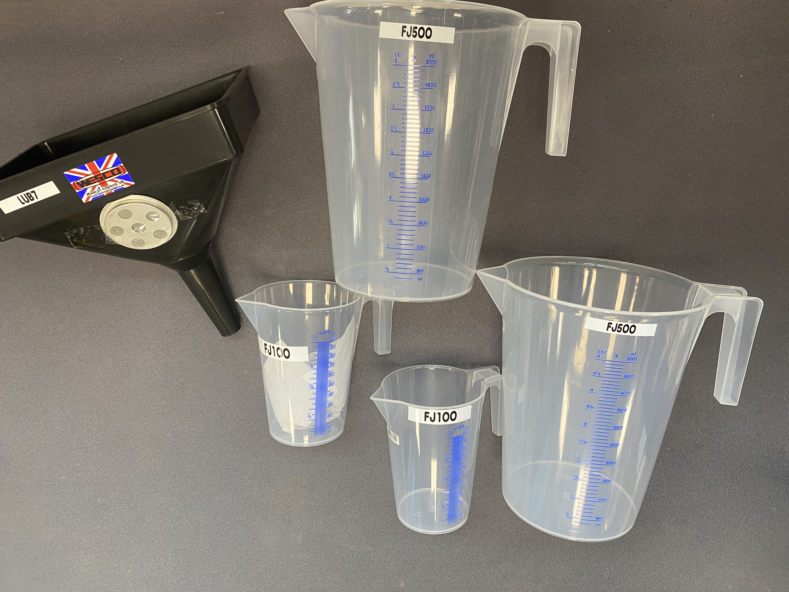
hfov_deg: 67.3
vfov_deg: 53.1
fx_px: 593
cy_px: 296
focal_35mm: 26
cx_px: 394
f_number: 1.8
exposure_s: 1/50
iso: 100
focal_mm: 4.25
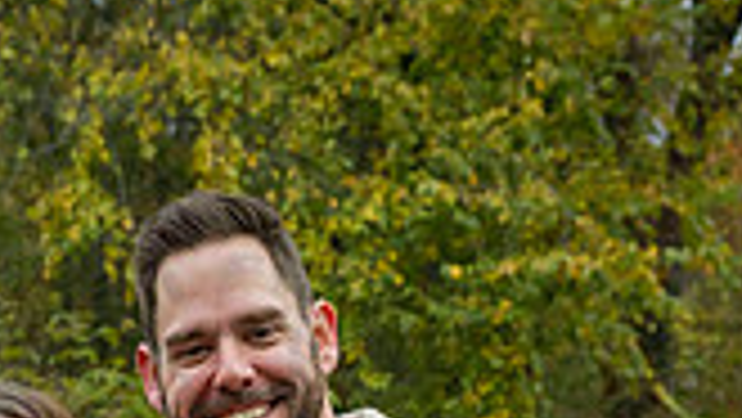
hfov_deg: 17.2
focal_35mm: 123
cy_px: 836
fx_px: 2421
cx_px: 112
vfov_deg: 9.3
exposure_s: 1/500
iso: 400
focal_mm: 43
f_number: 5.6
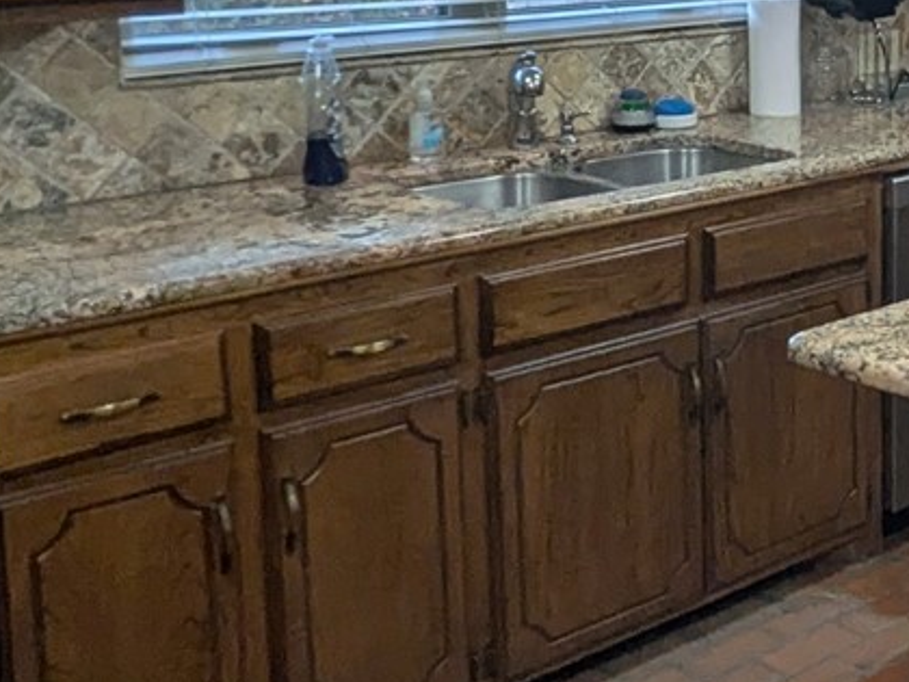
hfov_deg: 26.1
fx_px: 1681
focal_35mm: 64
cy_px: 121
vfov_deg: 22.6
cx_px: 1167
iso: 122
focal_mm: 1.83
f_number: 2.2
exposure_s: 1/60
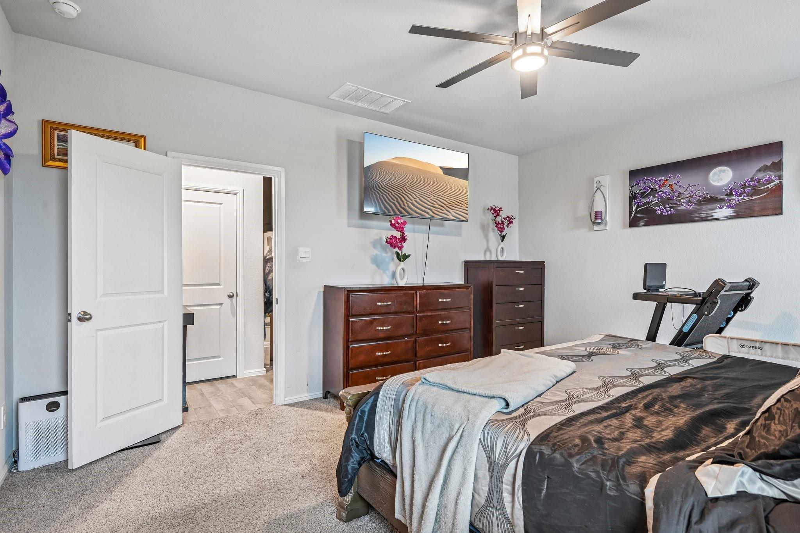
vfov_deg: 67.4
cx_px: 400
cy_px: 266
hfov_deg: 90.0
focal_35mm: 18
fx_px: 400
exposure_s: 1/4
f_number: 8
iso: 400
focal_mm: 18
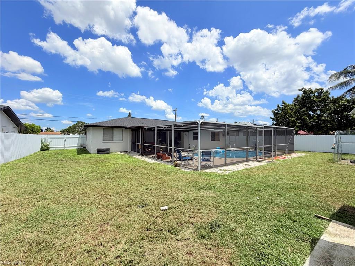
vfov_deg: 85.7
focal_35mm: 14
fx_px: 144
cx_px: 178
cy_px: 133
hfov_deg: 102.1
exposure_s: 1/1312
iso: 20
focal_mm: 2.22
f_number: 2.2
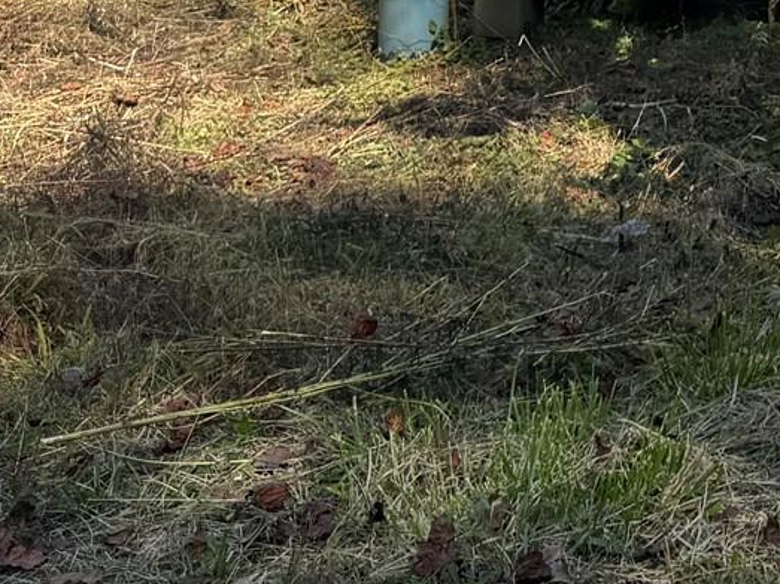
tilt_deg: -5.2
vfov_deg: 14.5
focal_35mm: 94
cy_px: -322
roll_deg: +0.4
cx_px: 984
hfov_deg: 19.4
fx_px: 2118
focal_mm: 6.76
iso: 80
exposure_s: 1/1410
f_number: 1.78
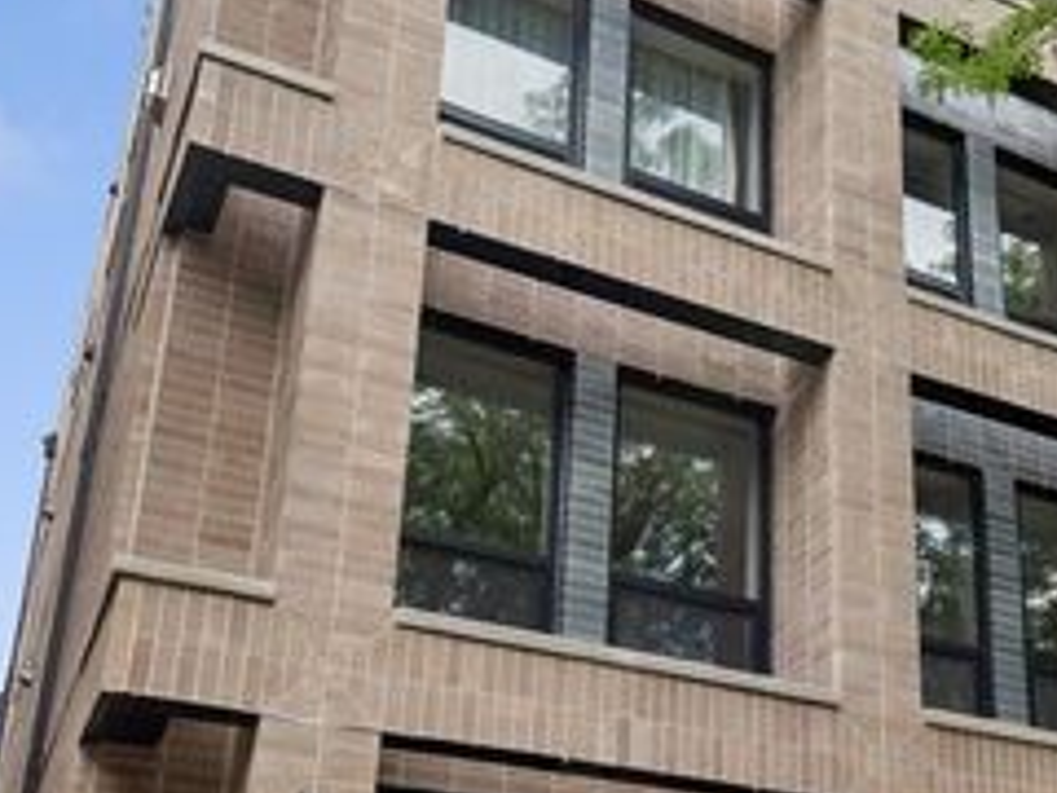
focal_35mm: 48
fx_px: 1466
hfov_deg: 38.2
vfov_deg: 29.5
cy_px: 652
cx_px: 841
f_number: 8
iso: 250
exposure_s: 1/250
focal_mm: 16
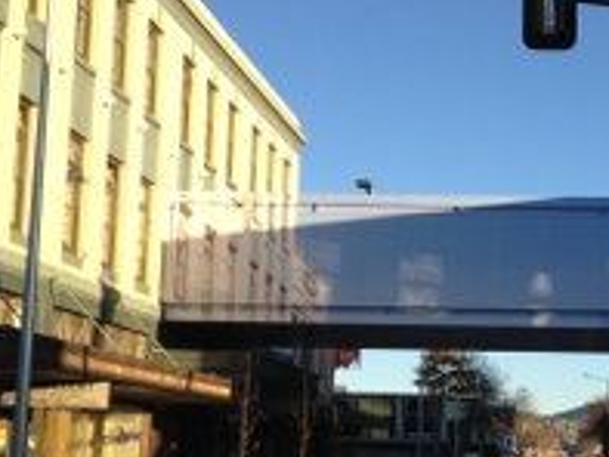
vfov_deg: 20.6
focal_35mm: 71
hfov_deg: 26.7
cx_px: 513
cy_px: 333
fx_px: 1250
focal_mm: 4.28
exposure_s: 1/600
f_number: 2.4
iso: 50
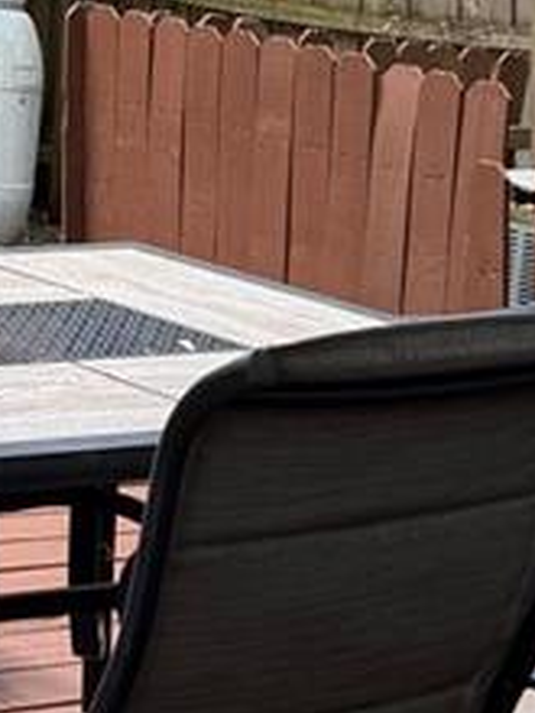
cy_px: 23
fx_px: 2700
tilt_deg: -4.8
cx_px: -431
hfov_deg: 10.6
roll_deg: -3.4
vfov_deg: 14.8
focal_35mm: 131
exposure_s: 1/121
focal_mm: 6.76
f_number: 1.78
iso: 64
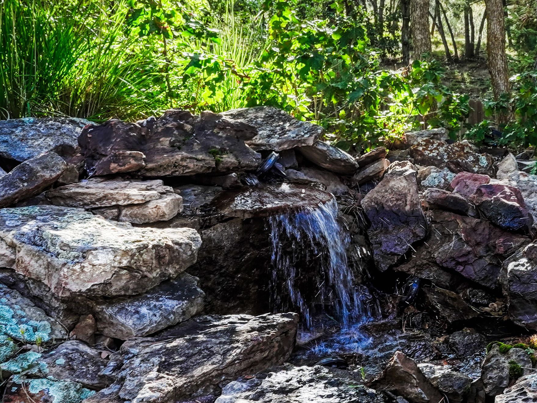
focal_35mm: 50
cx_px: 684
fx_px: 770
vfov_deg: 29.0
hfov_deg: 30.8
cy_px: 124
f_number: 8
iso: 400
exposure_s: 1/60
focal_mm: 15.2
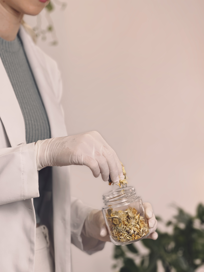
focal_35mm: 77
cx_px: 102
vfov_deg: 25.3
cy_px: 136
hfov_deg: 19.1
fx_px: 605
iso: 200
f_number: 2.8
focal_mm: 9
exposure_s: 1/120
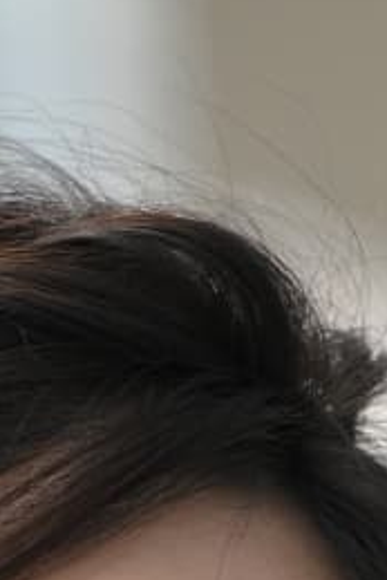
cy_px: 1713
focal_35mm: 1182
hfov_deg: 1.2
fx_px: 19033
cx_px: -199
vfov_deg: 1.7
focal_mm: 170
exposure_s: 1/640
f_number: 4
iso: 1100
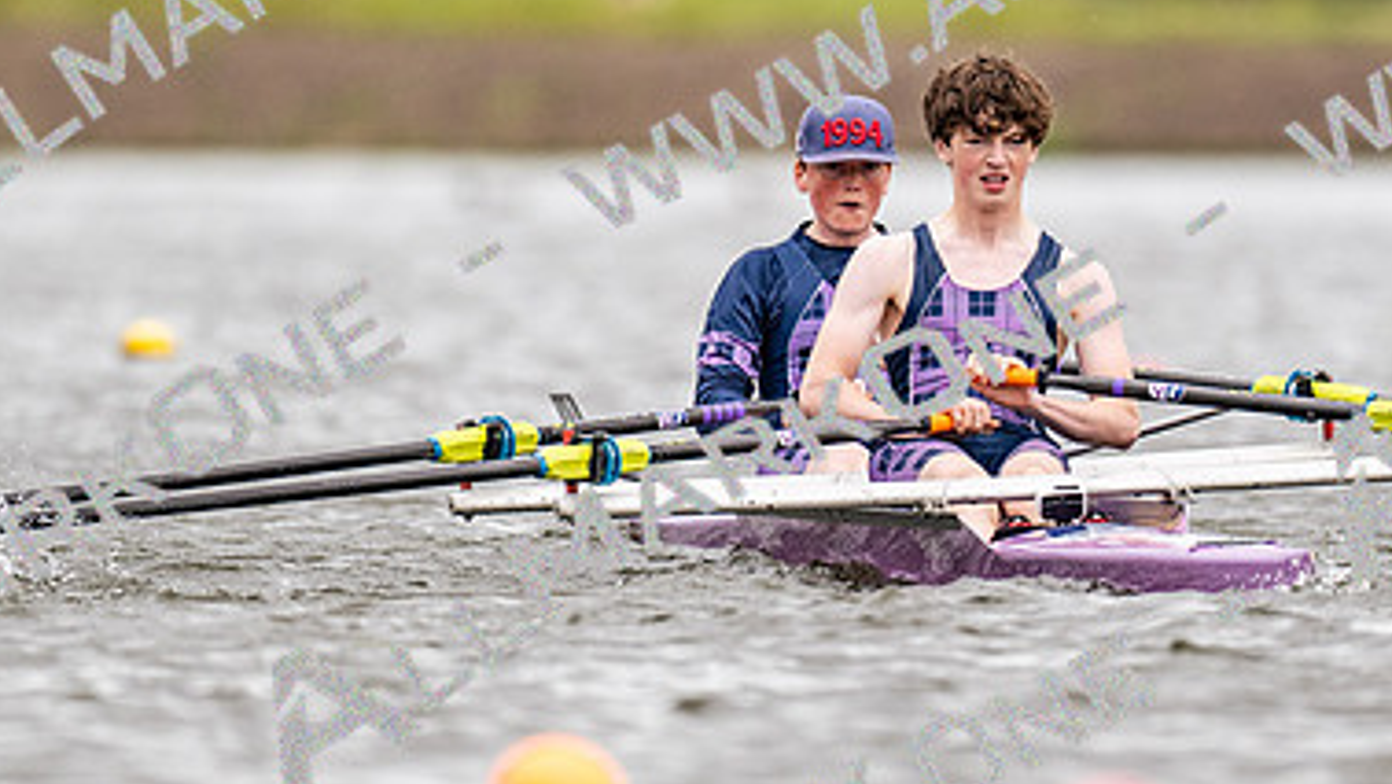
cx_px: 1016
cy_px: 239
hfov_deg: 1.5
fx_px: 53358
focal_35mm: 1445
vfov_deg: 0.8
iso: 400
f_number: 4
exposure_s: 1/2500
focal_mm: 600
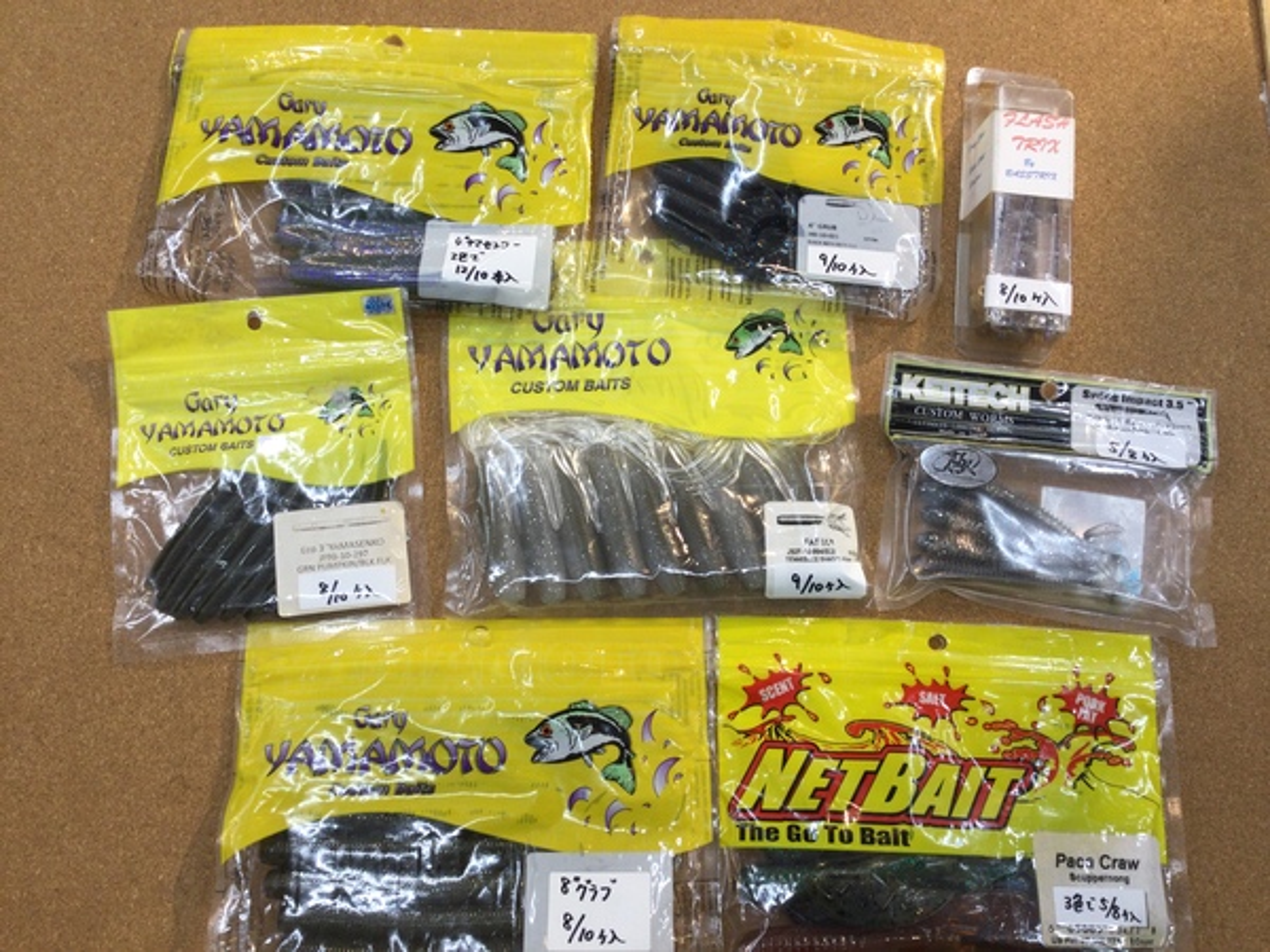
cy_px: 476
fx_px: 1137
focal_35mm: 31
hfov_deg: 58.4
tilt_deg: -77.8
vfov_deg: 45.4
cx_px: 635
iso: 32
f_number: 2.4
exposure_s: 1/60
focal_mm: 3.3
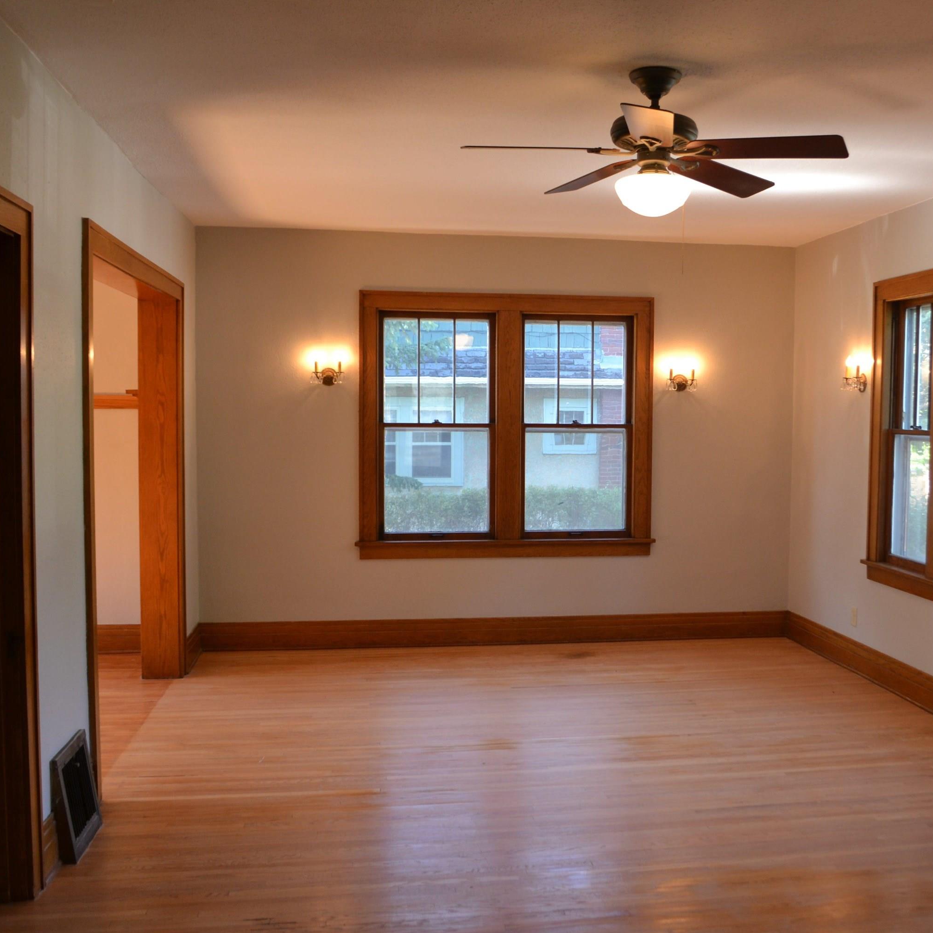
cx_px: 569
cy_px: 473
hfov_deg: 46.9
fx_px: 1067
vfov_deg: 47.2
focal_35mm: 35
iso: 400
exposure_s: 1/50
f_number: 3.5
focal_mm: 18
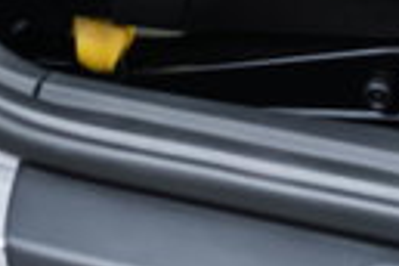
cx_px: 71
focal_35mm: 208
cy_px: -470
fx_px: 2305
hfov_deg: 9.9
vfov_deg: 6.2
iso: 1000
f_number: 2.2
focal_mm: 35
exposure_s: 1/100
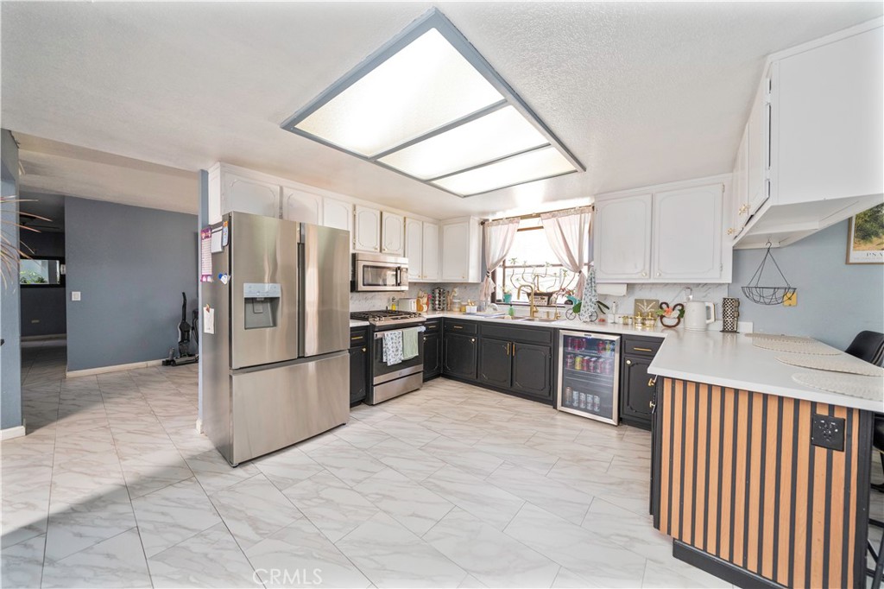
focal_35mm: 12
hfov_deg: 112.6
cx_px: 442
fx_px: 295
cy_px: 294
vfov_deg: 90.0
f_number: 4
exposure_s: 1/160
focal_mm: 12
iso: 640
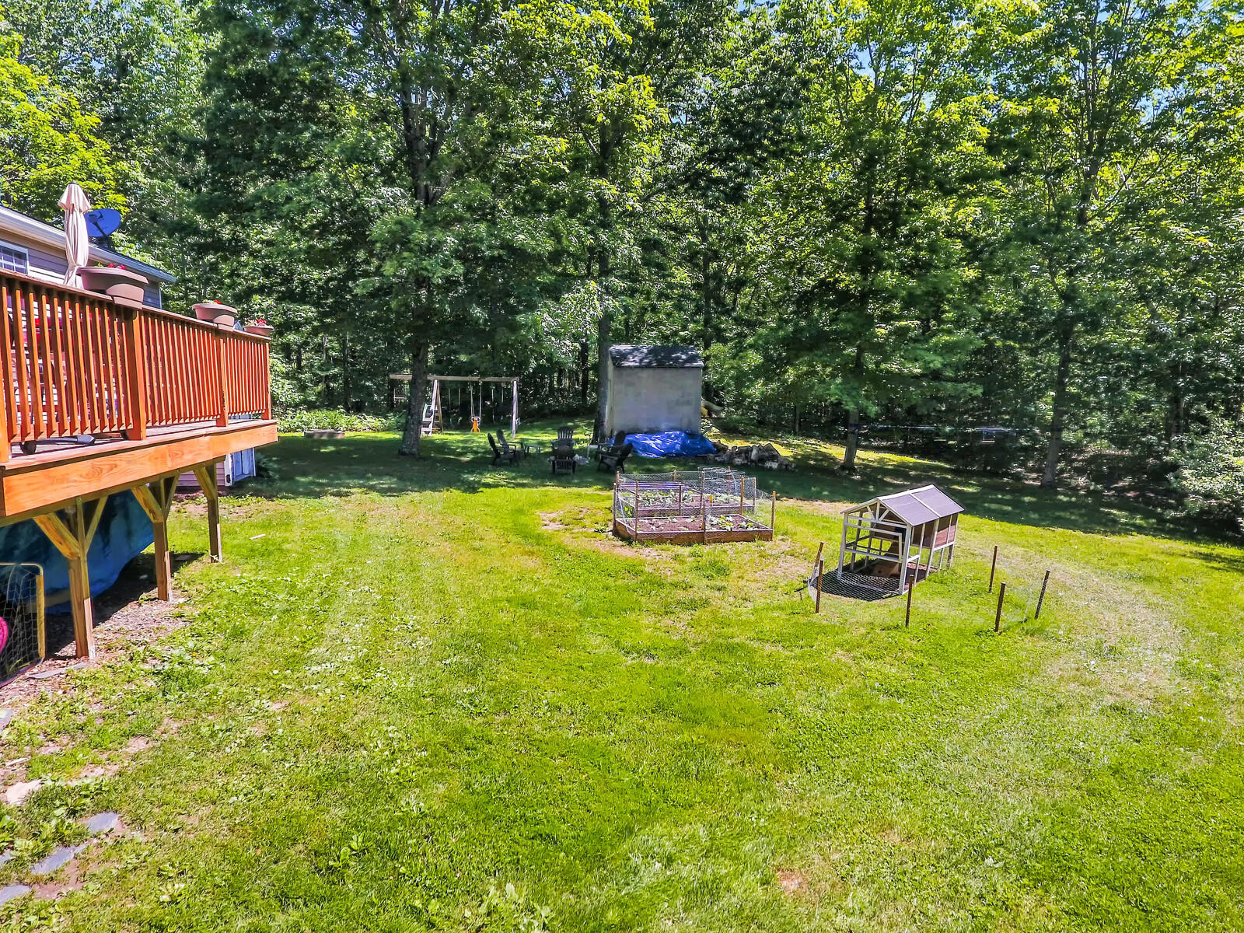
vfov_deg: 66.0
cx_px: 622
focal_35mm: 20
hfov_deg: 81.7
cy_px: 466
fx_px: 719
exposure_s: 1/640
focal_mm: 3.61
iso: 100
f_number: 2.8
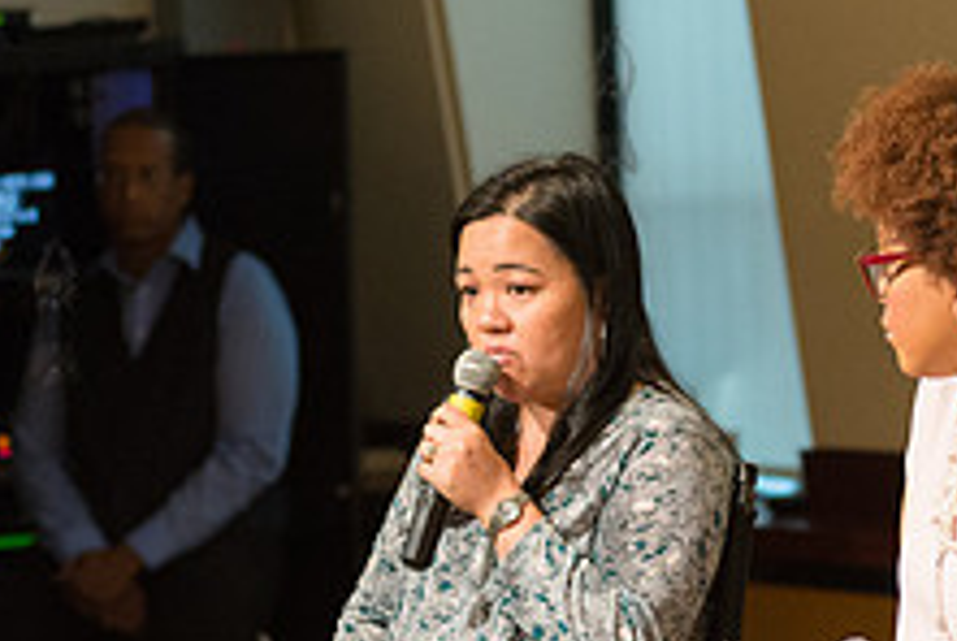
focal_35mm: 275
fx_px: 7320
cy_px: 518
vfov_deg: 5.0
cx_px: 611
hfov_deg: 7.5
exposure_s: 1/250
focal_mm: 105
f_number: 4
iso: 2500
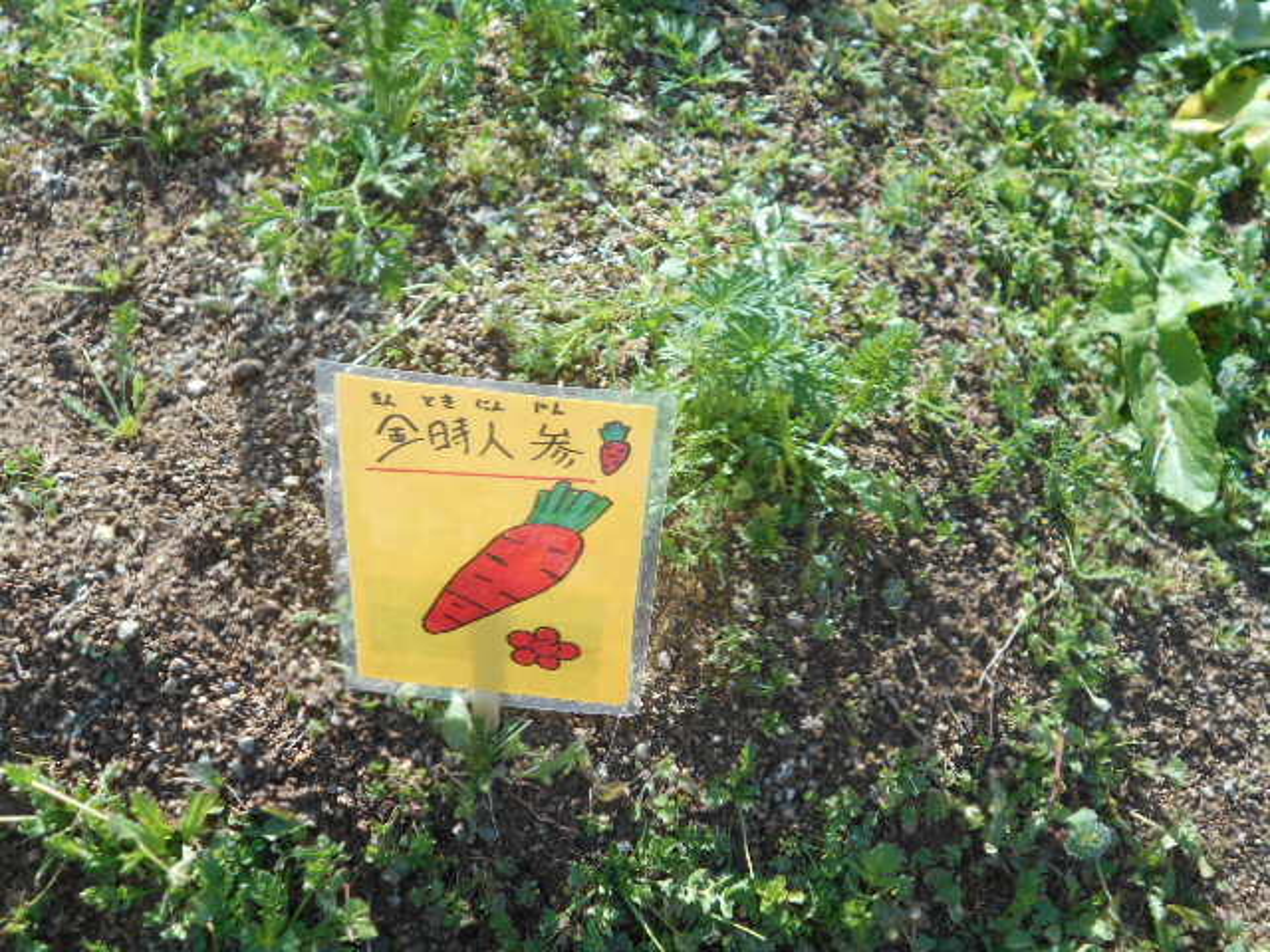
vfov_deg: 32.9
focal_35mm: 44
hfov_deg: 42.9
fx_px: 1614
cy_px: 476
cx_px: 635
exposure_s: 1/250
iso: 80
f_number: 4.2
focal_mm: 7.7
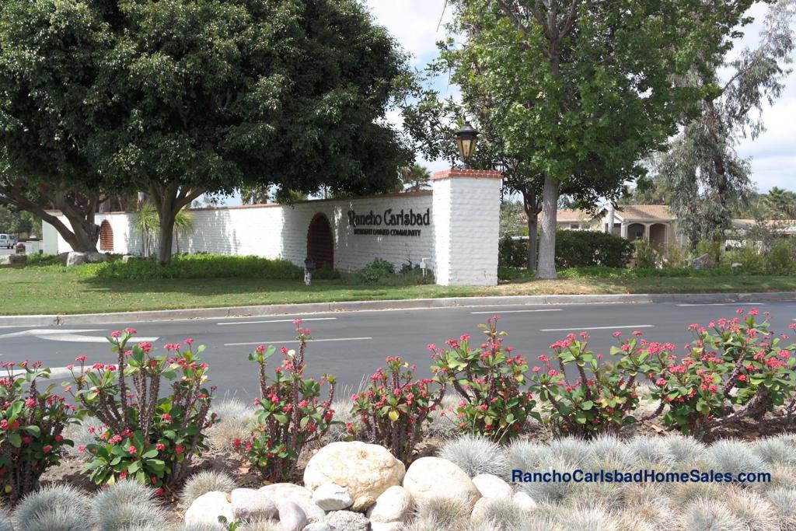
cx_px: 398
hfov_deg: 41.9
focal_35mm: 47
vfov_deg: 28.7
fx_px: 1039
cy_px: 266
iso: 100
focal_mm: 20
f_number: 6.3
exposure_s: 1/250
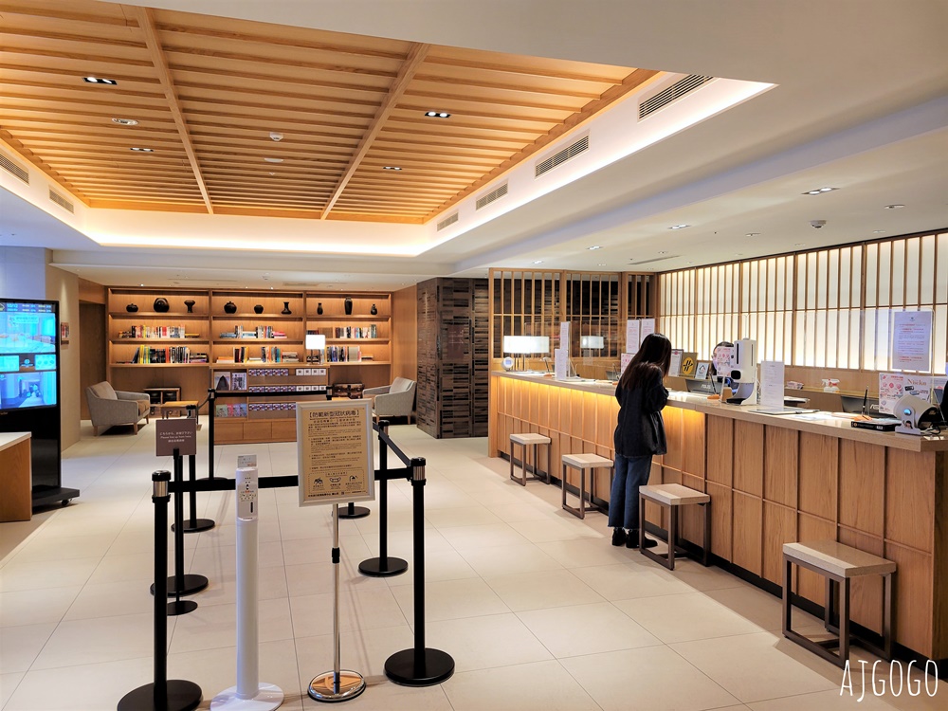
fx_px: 712
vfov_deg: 53.1
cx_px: 474
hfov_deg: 67.3
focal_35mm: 26
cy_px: 356
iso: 100
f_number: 1.8
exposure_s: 1/120
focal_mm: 5.4
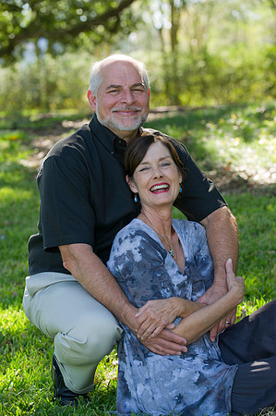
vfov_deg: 19.5
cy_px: 208
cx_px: 138
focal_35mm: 105
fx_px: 1210
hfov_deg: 13.0
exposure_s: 1/160
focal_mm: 105
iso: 250
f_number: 4
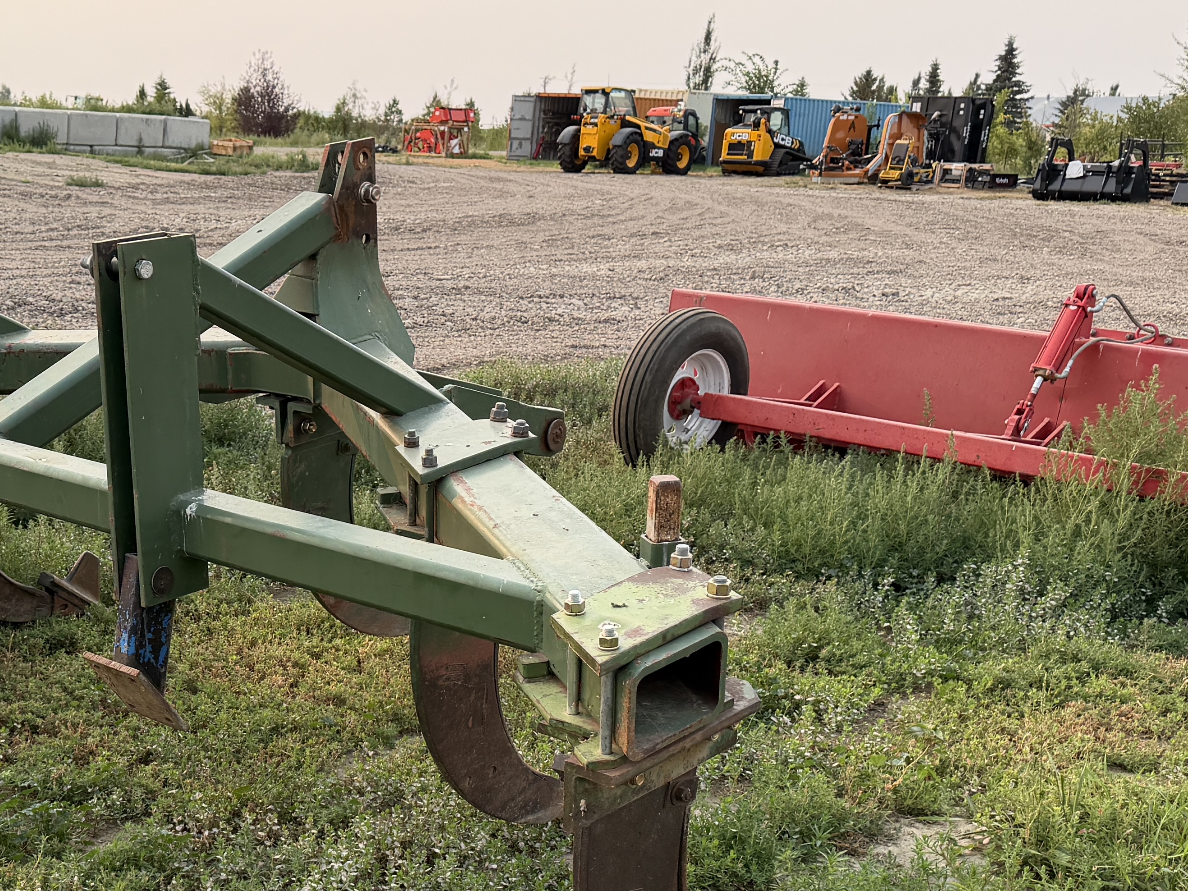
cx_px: 215
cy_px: 670
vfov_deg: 27.6
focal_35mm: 52
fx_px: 1785
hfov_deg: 35.5
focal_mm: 6.76
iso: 100
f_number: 1.78
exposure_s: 1/1410
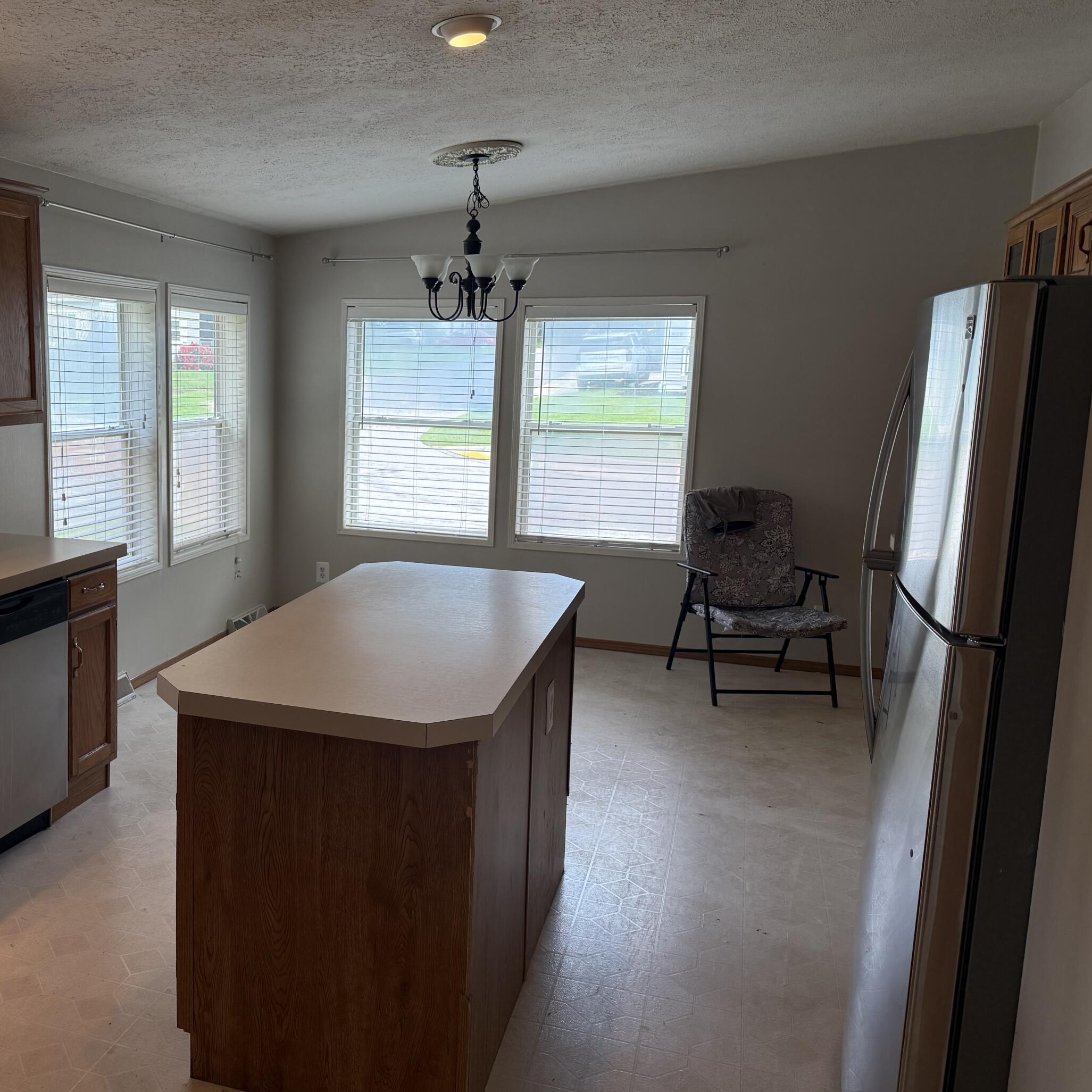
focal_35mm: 31
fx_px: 1106
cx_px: 321
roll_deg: -0.8
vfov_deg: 52.5
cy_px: 521
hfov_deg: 51.1
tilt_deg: -8.4
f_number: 1.78
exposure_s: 1/225
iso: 160
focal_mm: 6.76
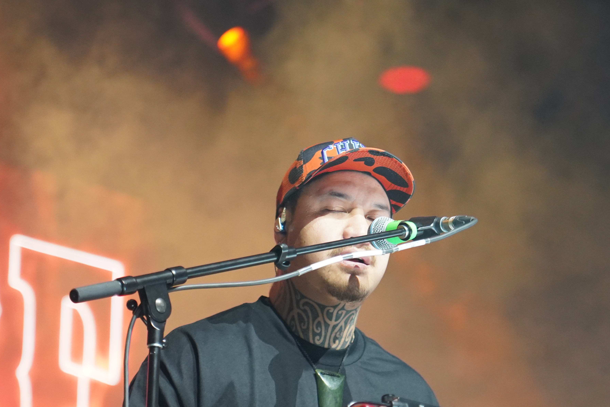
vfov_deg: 7.7
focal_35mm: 177
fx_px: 2999
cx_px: 346
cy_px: 337
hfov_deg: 11.6
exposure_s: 1/160
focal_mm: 105
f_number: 4
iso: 4000
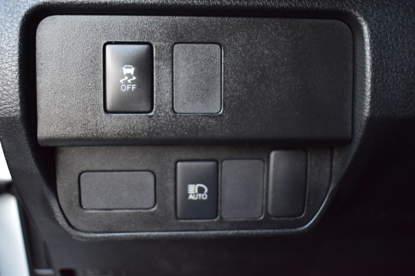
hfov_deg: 49.6
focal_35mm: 39
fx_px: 449
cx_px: 208
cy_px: 138
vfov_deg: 34.2
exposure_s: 1/4
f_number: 4
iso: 1600
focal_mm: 26
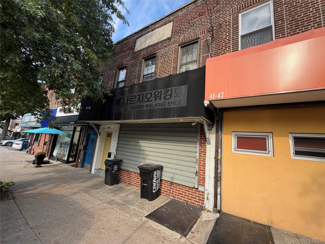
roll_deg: -5.5
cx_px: 162
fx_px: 131
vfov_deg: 85.7
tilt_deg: +11.3
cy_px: 122
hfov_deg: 102.1
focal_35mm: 14
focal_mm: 2.22
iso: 50
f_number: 2.2
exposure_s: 1/502
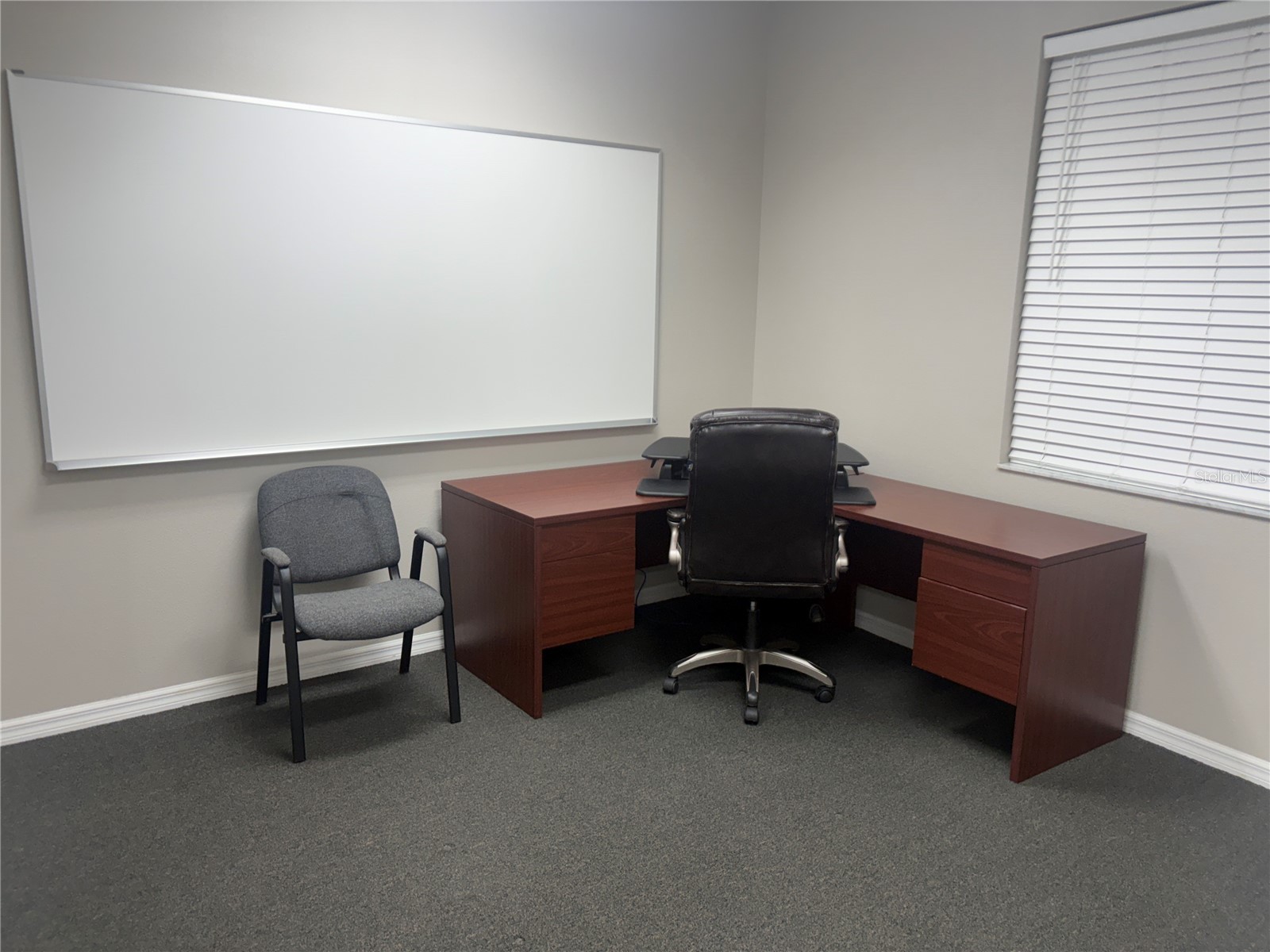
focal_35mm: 26
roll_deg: -0.7
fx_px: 954
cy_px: 476
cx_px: 635
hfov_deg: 67.3
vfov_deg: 53.1
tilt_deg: -10.9
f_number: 1.6
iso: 80
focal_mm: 5.96
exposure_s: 1/120
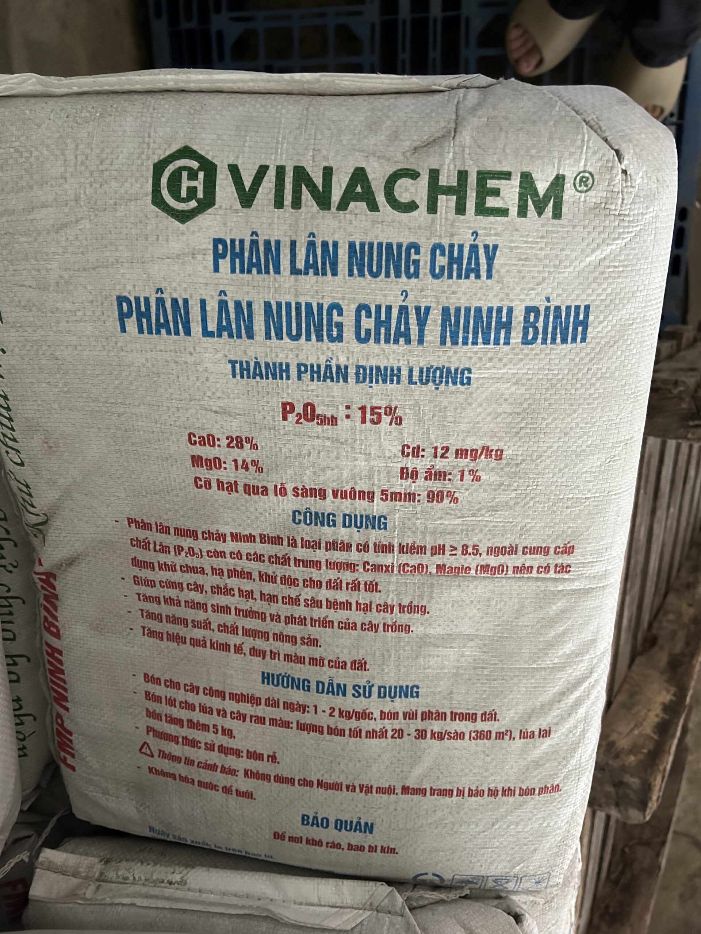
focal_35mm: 26
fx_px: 702
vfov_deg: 67.3
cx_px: 350
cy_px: 467
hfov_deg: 53.1
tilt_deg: -70.5
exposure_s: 1/57
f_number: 1.5
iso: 500
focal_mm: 5.7
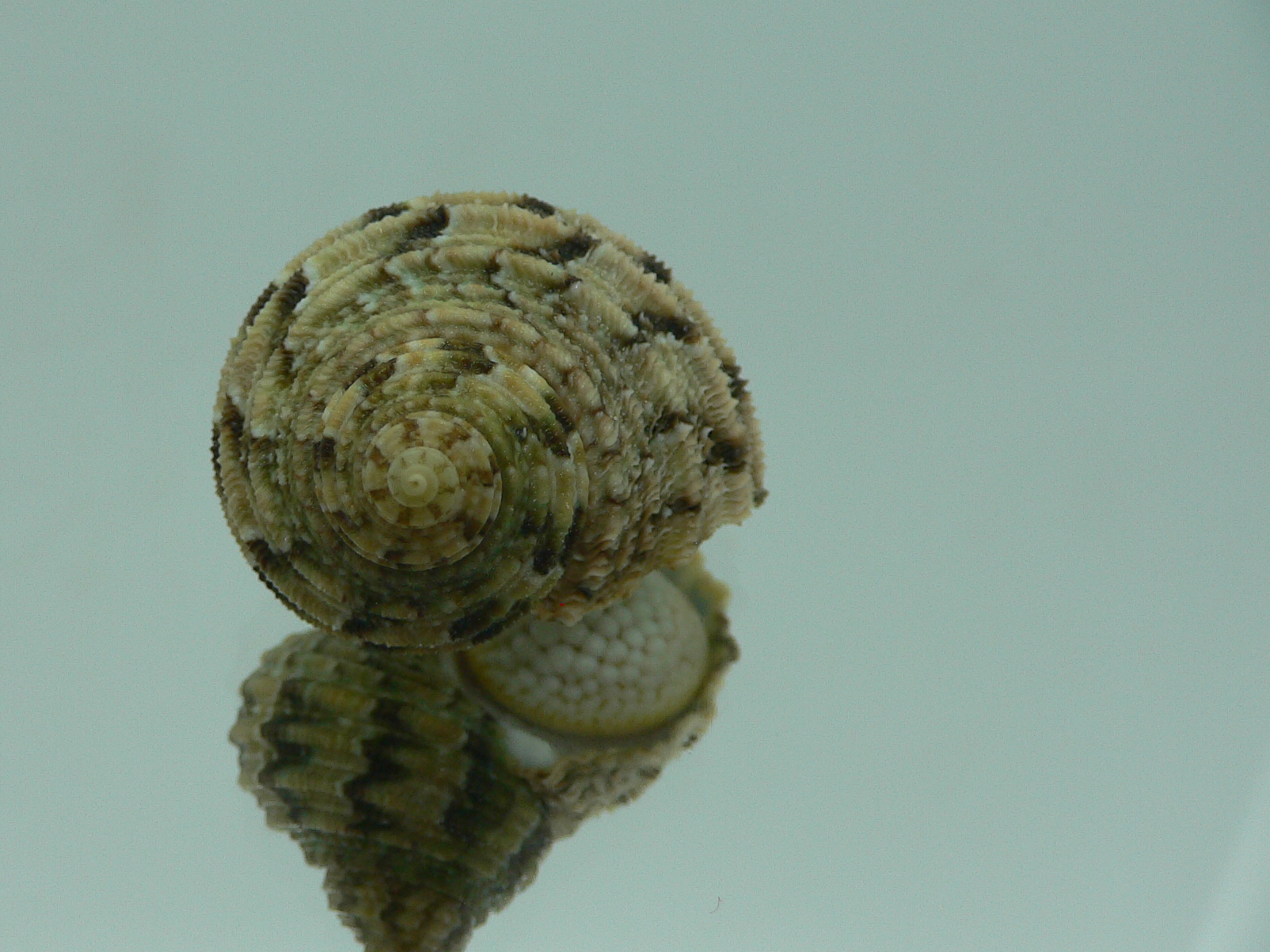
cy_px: 487
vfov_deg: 32.9
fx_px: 1614
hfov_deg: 42.6
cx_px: 473
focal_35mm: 44
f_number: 2.8
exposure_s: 1/60
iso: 80
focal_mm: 4.6
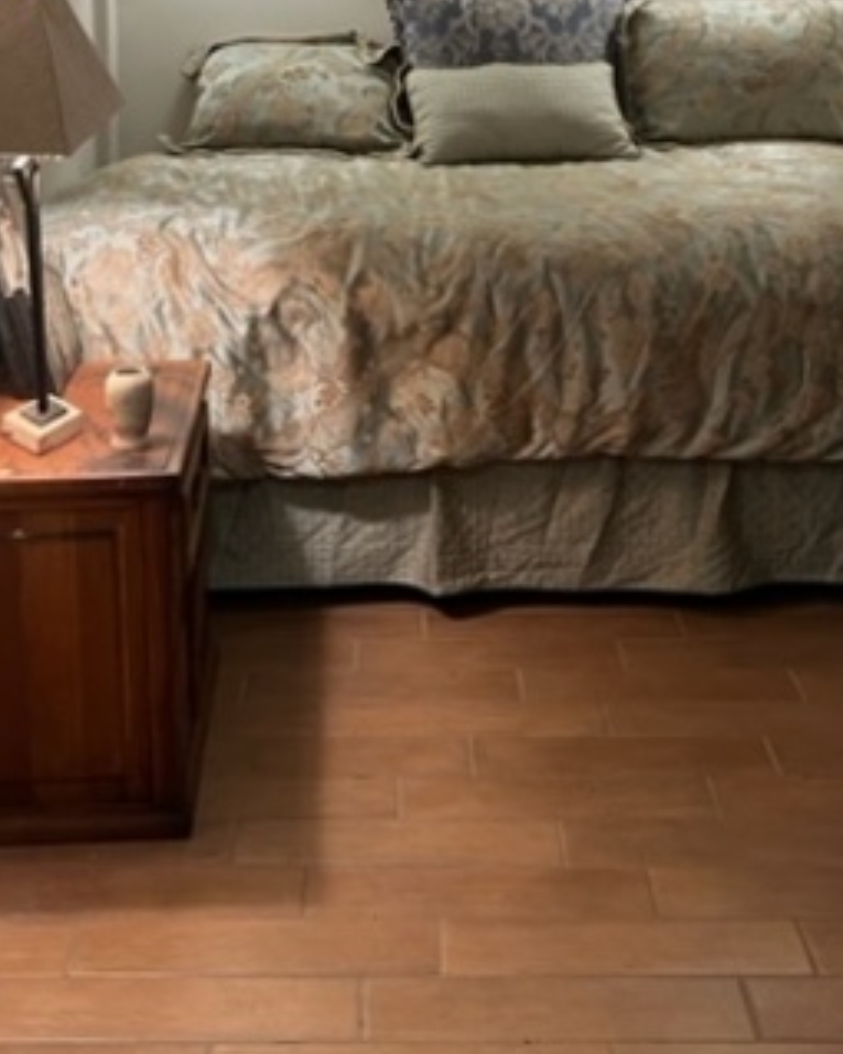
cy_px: 187
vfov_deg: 34.1
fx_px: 1654
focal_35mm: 53
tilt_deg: -9.1
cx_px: 390
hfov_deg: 28.6
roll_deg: +0.7
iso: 125
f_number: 1.6
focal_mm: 5.1
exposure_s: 1/60
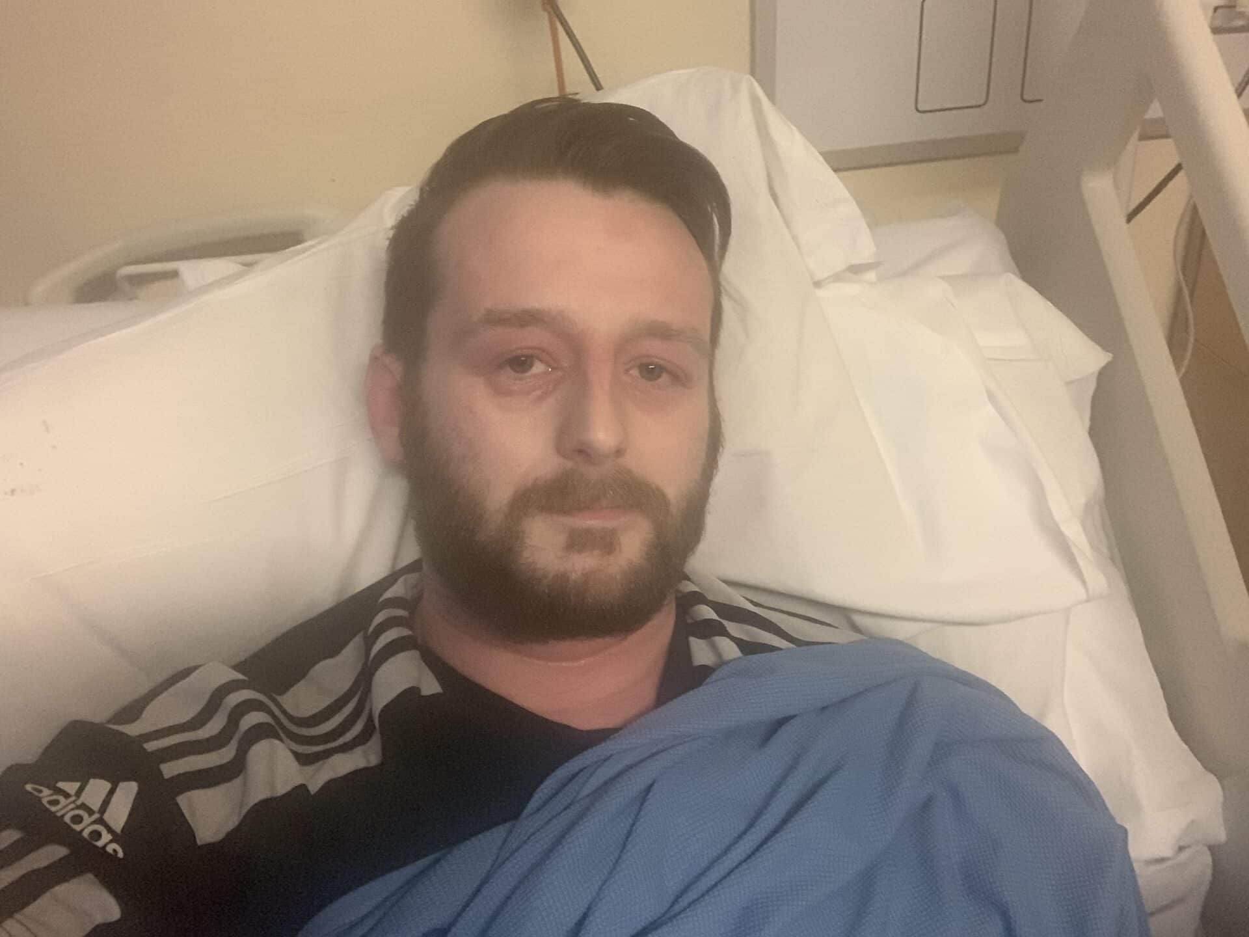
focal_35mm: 32
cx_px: 624
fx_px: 1155
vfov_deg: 44.2
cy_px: 468
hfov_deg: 56.8
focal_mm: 2.87
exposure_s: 1/35
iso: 320
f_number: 2.2
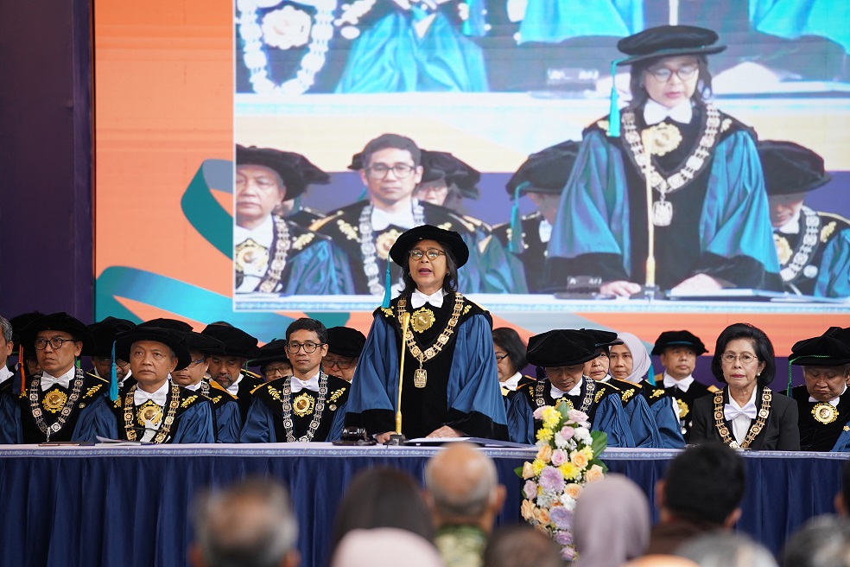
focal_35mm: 200
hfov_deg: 10.3
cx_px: 425
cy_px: 284
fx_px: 4722
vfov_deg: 6.9
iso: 1250
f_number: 3.5
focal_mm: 200
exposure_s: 1/125
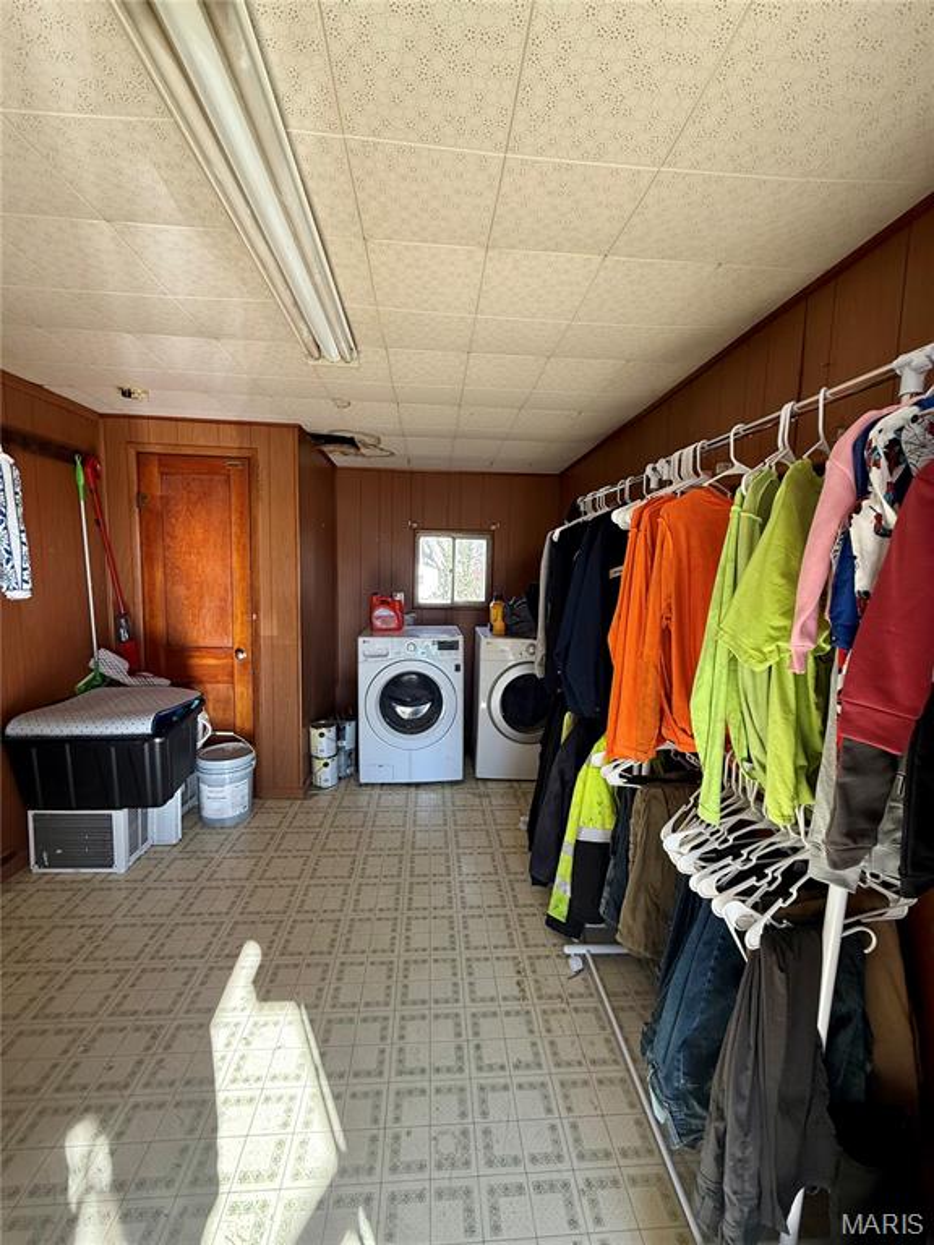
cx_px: 467
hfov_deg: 85.7
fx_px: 504
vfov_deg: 102.1
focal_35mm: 14
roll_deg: -1.0
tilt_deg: -4.0
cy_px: 622
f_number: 2.2
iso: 160
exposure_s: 1/120
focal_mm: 2.22
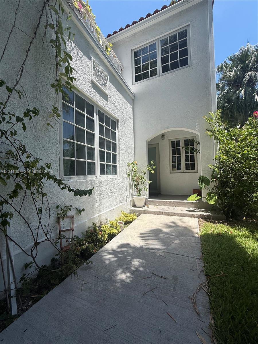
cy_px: 172
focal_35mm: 14
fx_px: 139
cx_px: 129
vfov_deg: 102.1
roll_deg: +1.2
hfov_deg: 85.7
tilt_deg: +1.3
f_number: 2.2
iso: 50
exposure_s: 1/2165
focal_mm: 2.22
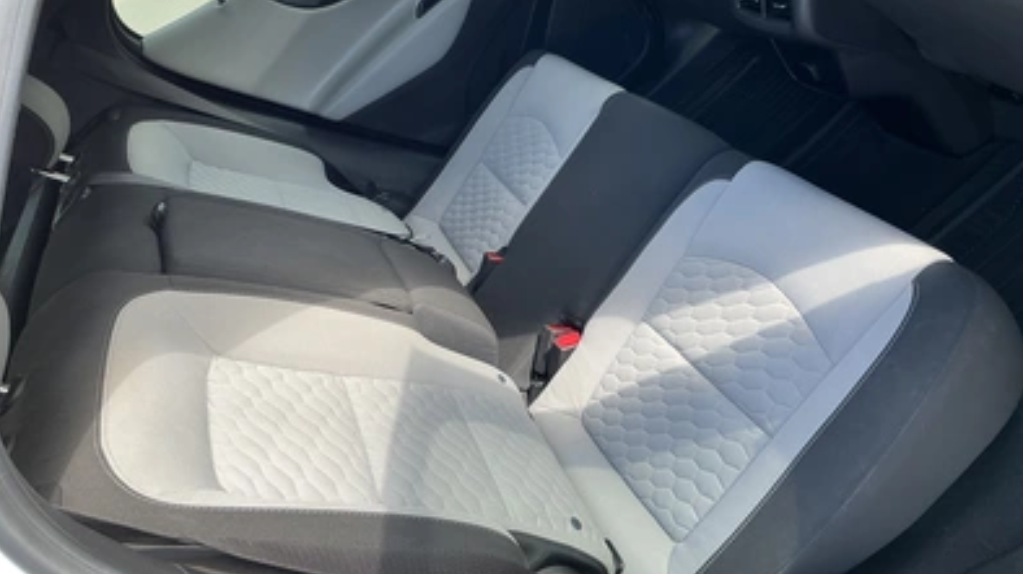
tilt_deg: -29.4
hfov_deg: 62.7
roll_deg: +41.1
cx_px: 506
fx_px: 840
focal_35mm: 31
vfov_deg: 37.6
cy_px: 242
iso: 20
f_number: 1.8
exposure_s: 1/122
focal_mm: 3
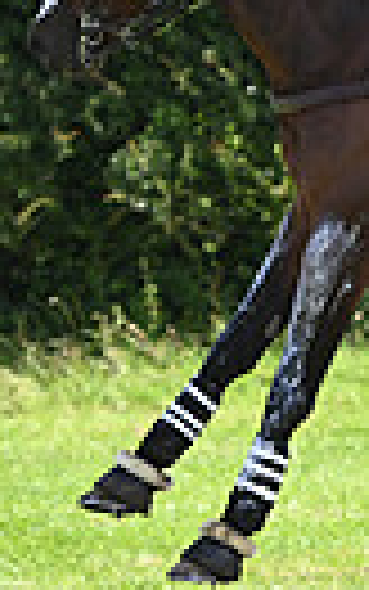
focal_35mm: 724
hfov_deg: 1.8
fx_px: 11637
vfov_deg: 2.9
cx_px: 855
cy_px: 38
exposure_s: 1/1250
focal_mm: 160
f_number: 3.5
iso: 280
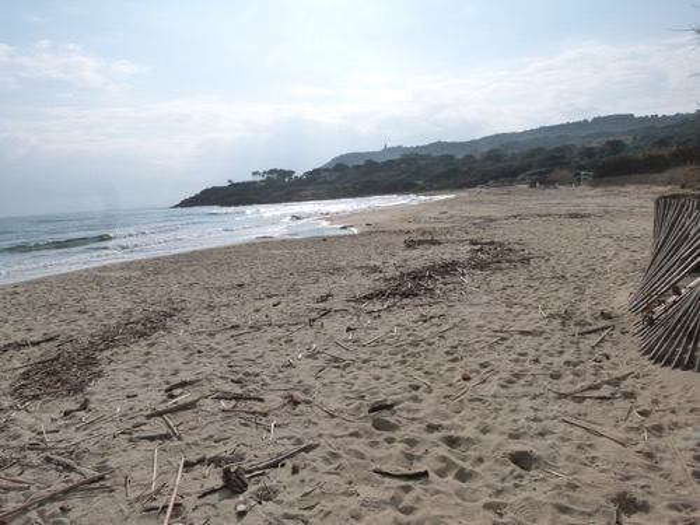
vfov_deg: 54.9
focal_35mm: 25
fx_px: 506
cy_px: 262
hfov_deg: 69.4
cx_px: 350
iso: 160
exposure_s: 1/1600
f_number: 5.6
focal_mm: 4.5
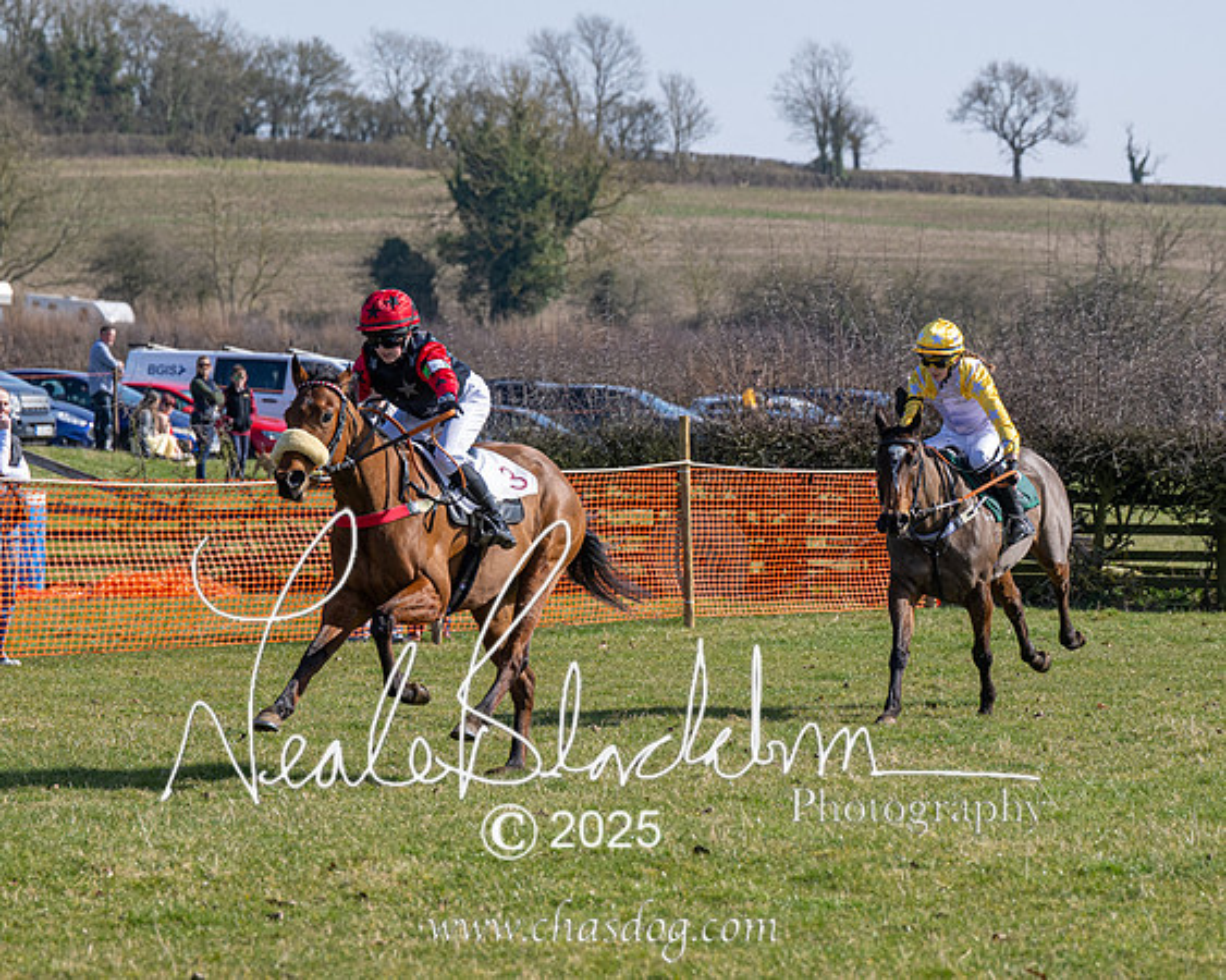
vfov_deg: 8.5
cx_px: 367
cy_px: 494
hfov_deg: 10.6
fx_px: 6582
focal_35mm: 181
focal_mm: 92
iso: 200
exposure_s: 1/2000
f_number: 4
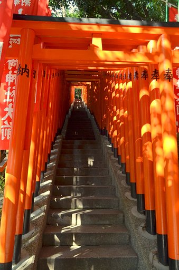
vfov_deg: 62.0
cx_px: 90
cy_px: 135
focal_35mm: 30
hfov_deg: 43.4
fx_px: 225
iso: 360
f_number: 5.6
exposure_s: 1/125
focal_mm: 20
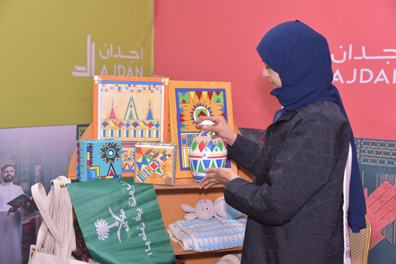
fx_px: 605
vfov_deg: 24.6
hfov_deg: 36.2
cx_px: 198
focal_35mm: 55
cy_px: 132
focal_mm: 55
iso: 640
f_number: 4.5
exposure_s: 1/60
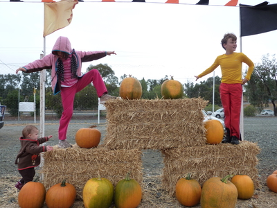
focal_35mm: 27
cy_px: 104
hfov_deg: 65.3
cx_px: 138
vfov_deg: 51.4
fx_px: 216
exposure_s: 1/200
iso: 125
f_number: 4
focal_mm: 4.4
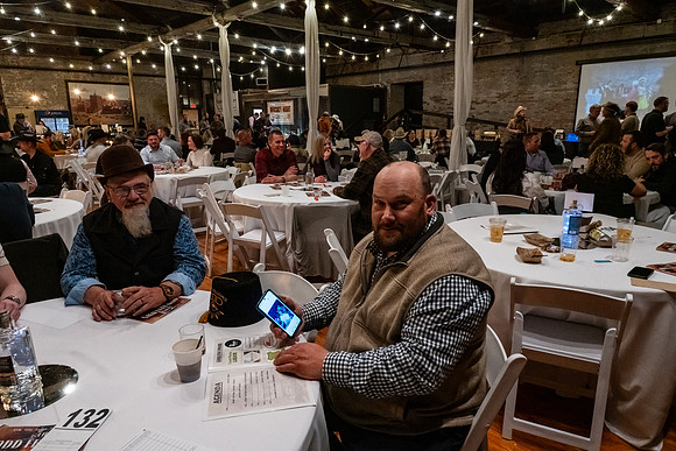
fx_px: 451
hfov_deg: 73.7
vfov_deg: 53.2
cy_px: 226
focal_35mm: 24
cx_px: 338
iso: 6400
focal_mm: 24
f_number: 9
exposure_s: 1/40
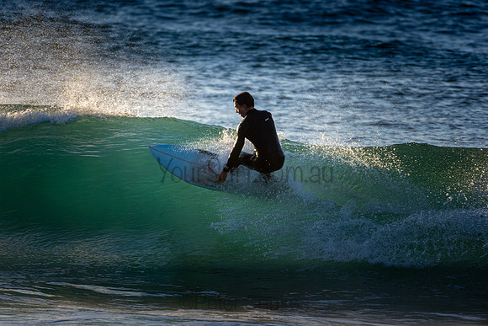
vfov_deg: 1.8
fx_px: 10169
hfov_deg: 2.7
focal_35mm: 750
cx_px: 244
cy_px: 163
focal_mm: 500
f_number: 5.6
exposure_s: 1/640
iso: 220
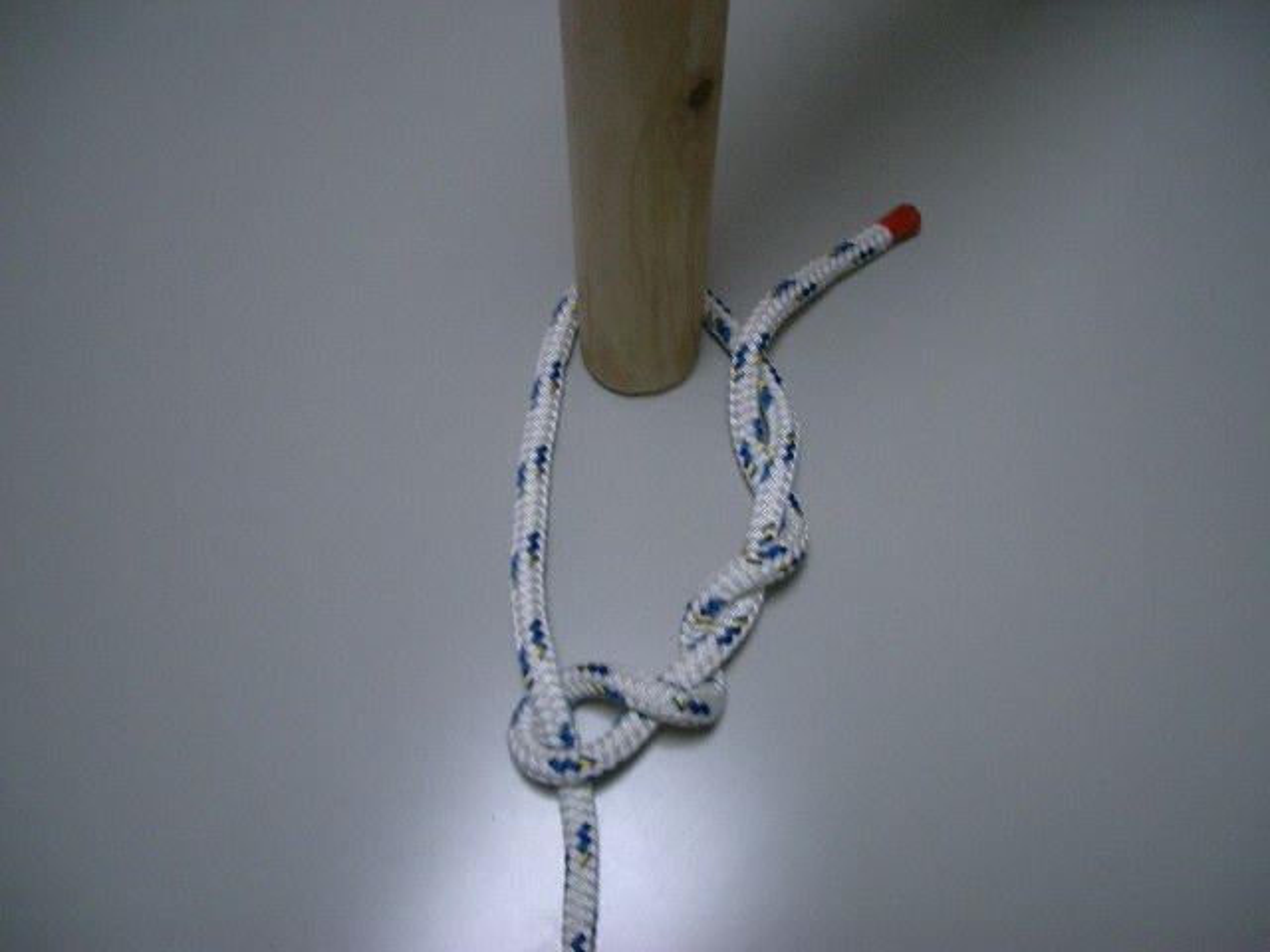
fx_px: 1284
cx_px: 635
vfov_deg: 40.7
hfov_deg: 52.6
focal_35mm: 35
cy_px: 476
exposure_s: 1/50
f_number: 2.6
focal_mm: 5.8
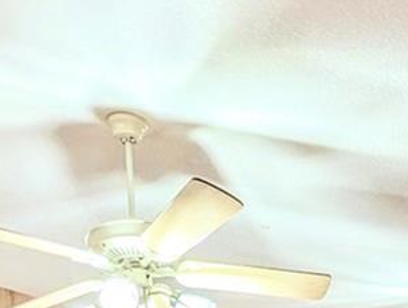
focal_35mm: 63
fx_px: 744
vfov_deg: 16.0
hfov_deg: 30.3
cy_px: 674
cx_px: 290
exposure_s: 1/120
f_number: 1.7
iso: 97
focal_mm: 2.02
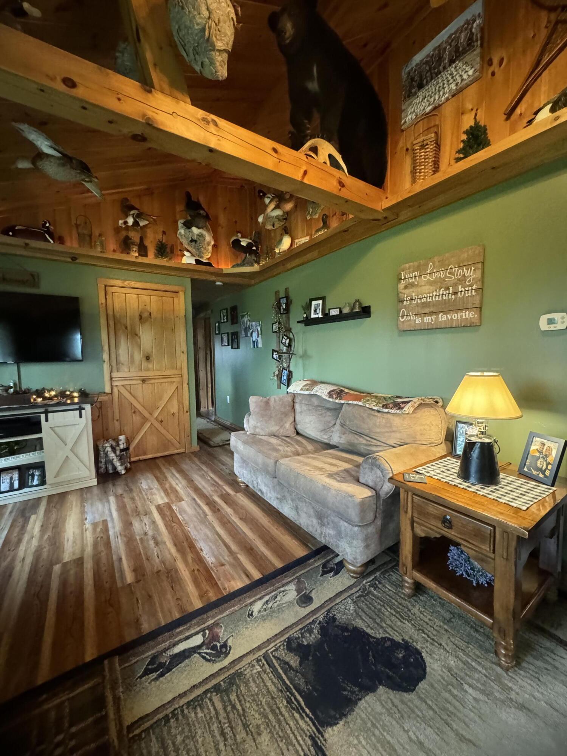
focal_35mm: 14
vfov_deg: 102.1
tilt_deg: -4.9
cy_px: 378
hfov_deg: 85.7
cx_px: 284
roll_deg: +1.0
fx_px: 306
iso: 1250
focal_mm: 2.22
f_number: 2.2
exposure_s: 1/40
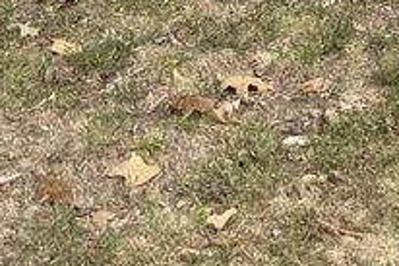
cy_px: -456
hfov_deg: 15.8
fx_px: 1373
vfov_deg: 9.3
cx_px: 498
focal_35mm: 124
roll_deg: +4.7
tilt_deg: +1.5
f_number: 1.78
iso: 100
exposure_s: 1/1156
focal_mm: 6.76
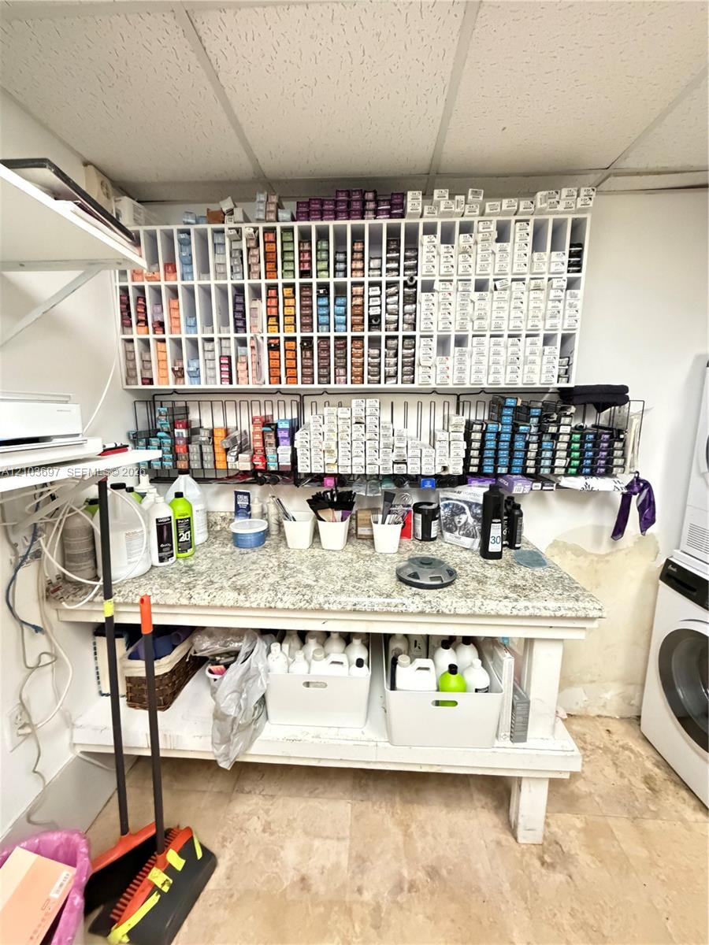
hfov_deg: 85.7
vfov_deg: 102.1
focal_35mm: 14
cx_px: 354
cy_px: 472
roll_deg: -0.4
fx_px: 382
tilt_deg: -10.3
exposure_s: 1/60
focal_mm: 2.22
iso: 1250
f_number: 2.2
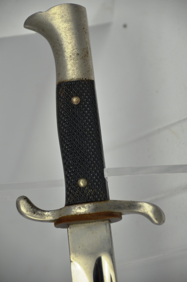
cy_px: 141
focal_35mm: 202
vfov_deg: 10.2
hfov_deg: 6.8
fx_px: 1585
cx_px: 94
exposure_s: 1/250
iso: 560
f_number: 5.6
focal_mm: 135
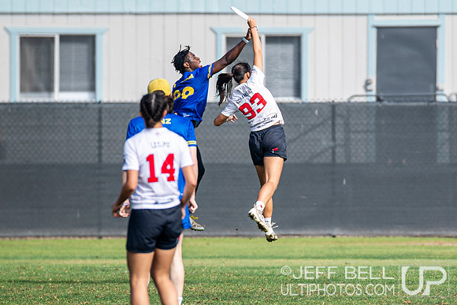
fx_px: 10059
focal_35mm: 792
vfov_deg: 1.7
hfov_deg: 2.6
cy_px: 143
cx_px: 373
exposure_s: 1/1250
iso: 100
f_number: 3.2
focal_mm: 300
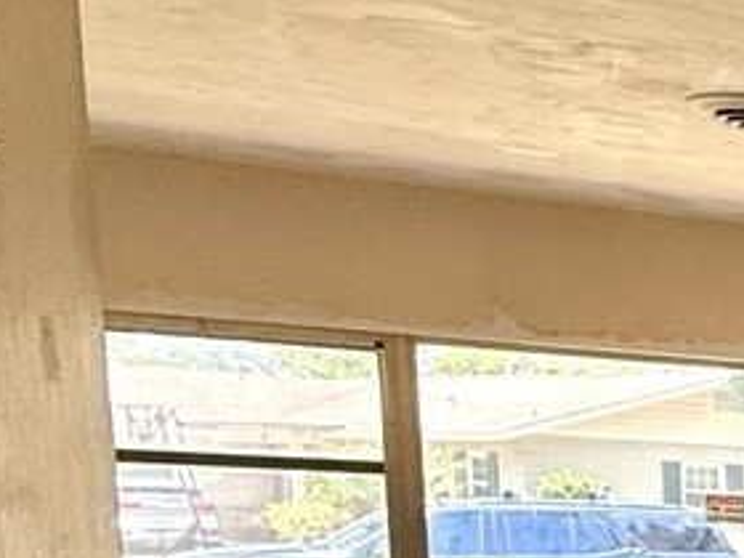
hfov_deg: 15.4
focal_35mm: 80
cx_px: 1727
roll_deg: -2.6
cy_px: 763
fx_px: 1719
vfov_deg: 17.1
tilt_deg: -7.5
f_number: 2.2
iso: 125
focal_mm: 2.22
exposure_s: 1/99
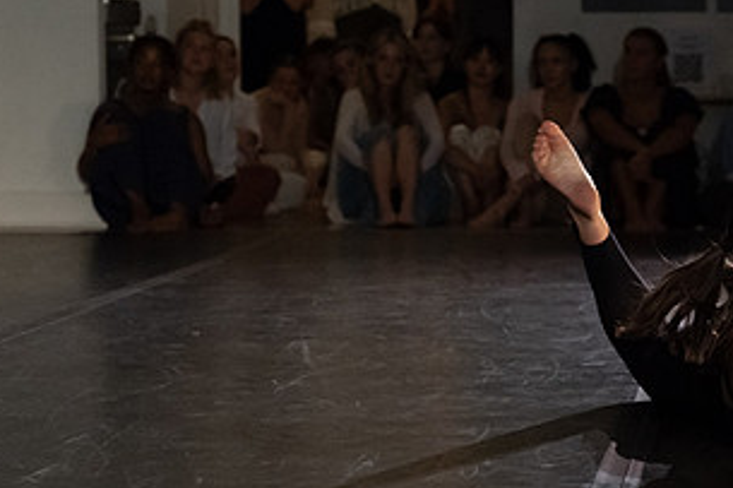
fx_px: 2788
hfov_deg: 14.8
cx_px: 634
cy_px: 312
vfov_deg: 10.0
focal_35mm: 137
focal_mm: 65
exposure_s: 1/400
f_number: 4
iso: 6400
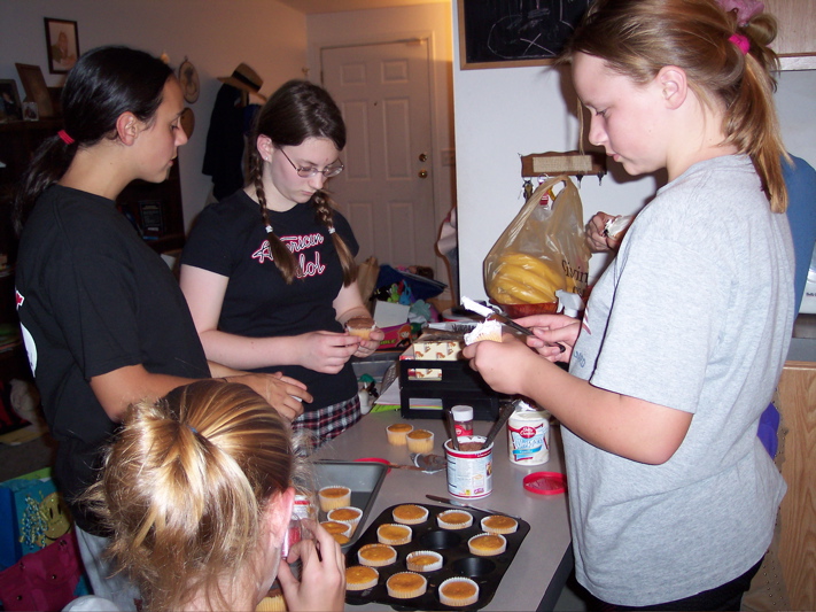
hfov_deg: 49.0
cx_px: 408
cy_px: 306
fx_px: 896
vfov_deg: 37.7
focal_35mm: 38
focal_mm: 8
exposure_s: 1/30
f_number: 2.8
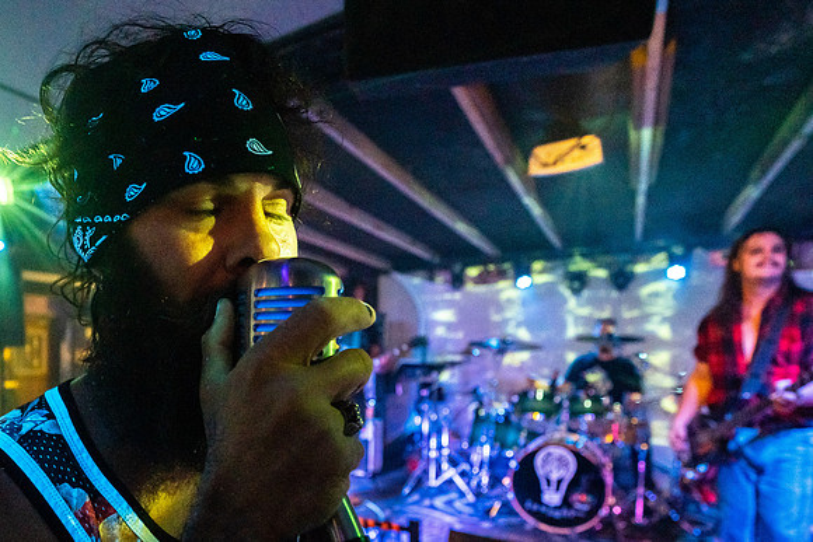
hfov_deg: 77.4
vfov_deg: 56.8
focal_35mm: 22
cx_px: 276
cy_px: 370
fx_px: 486
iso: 3200
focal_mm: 14
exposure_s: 1/250
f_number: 2.8
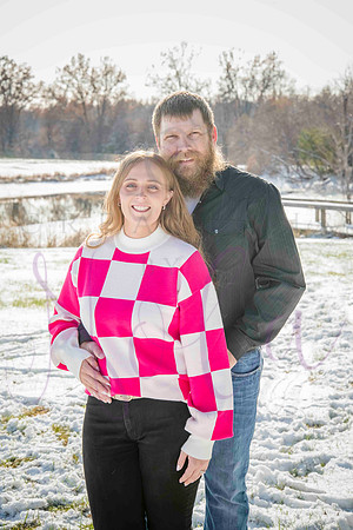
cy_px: 265
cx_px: 176
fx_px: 1000
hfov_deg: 20.0
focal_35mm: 68
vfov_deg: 29.7
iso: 800
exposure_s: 1/1000
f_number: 9
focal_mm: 68
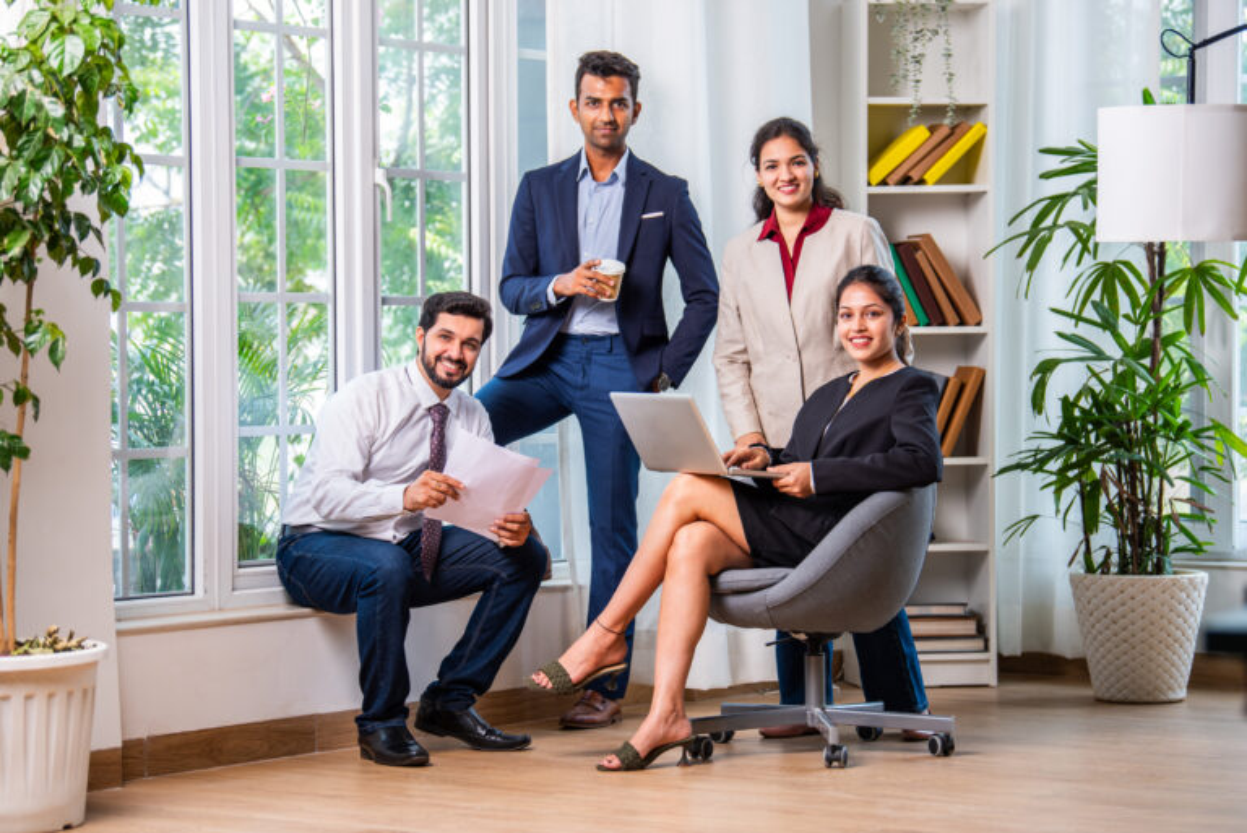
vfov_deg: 13.4
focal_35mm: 102
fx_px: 3535
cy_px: 416
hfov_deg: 20.0
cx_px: 624
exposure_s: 1/125
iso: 125
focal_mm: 102
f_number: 3.2
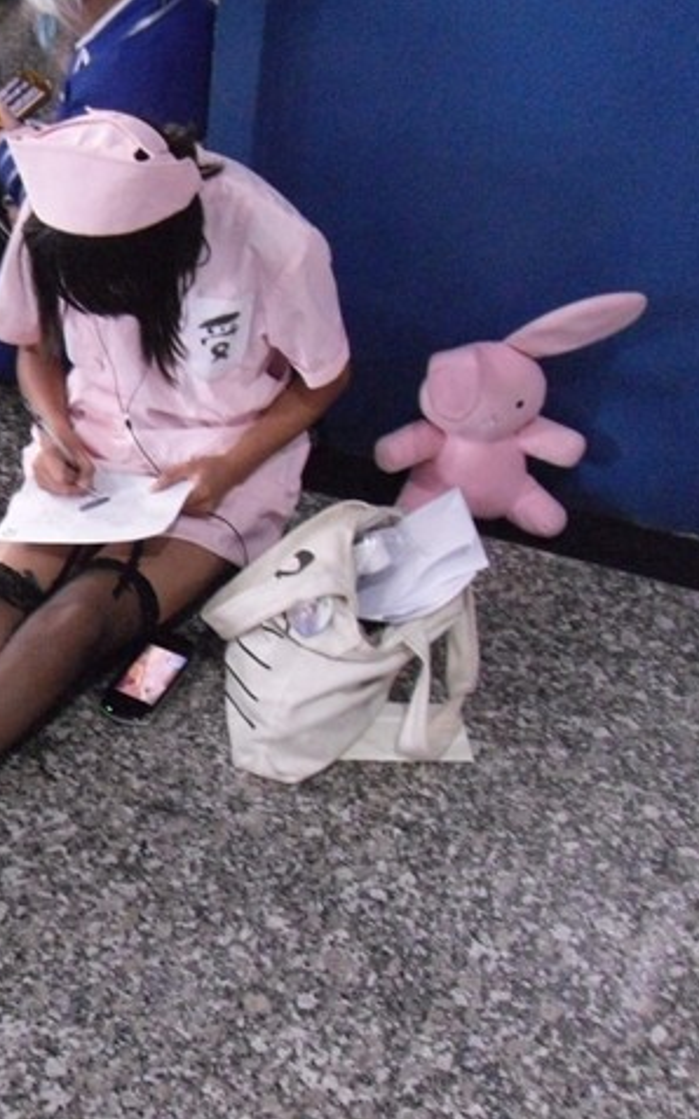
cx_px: 75
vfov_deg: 32.0
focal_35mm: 64
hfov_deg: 19.9
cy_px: 558
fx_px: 1951
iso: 800
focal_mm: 6.3
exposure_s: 1/9
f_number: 3.5
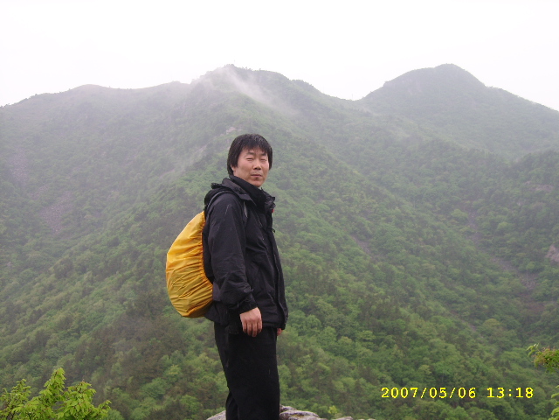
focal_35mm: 55
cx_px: 280
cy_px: 210
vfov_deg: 26.6
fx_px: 888
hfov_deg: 34.9
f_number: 3.4
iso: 50
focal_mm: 9.16
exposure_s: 1/297
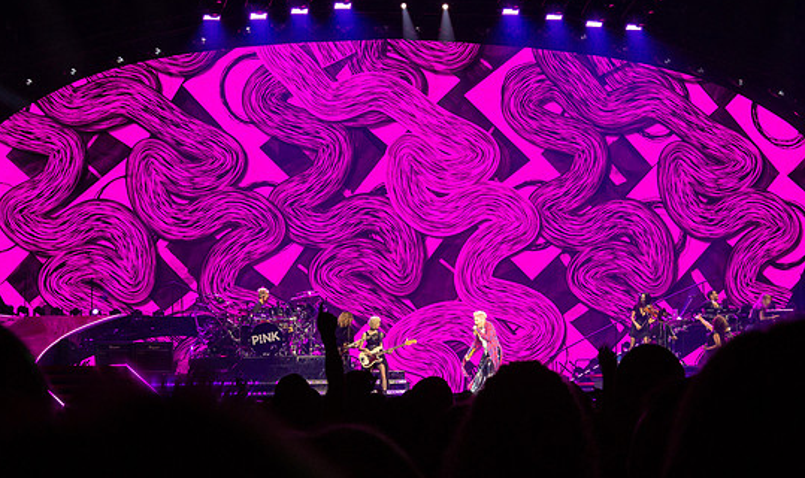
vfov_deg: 12.3
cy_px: 307
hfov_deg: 20.7
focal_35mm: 102
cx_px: 460
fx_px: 2207
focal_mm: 30
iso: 800
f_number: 5.6
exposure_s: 1/100
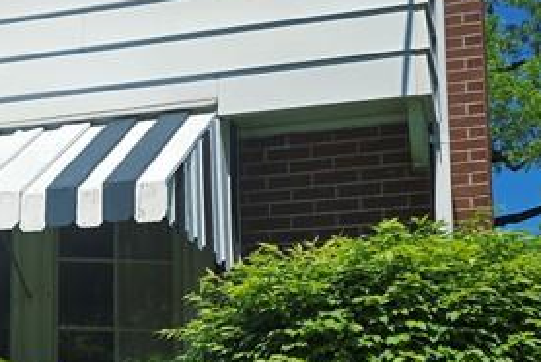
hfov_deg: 21.5
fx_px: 1324
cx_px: -99
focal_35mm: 88
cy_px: 282
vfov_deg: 15.5
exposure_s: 1/1238
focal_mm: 6.3
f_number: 1.7
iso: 12
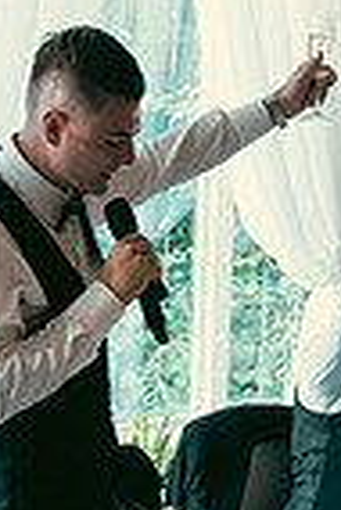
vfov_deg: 14.7
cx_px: 302
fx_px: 1970
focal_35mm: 139
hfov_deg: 9.8
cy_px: 303
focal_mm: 34
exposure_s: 1/160
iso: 400
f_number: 3.5
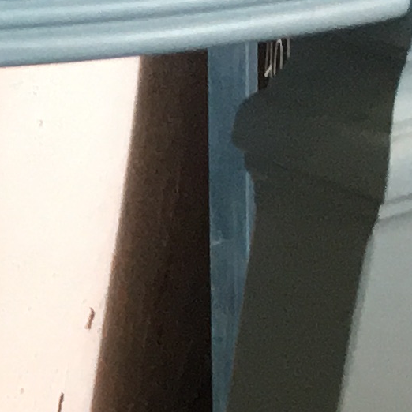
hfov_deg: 8.0
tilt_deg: -25.4
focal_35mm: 198
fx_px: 2666
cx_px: -636
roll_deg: +0.1
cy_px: 444
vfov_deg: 8.8
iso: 160
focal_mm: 4.15
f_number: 2.2
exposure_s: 1/30
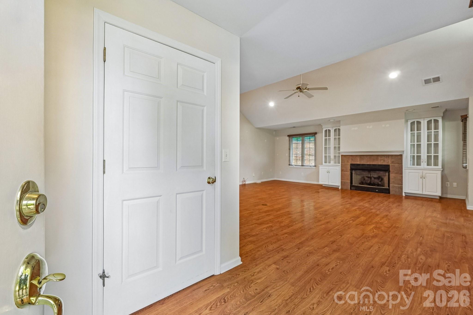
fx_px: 207
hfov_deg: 97.6
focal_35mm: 16
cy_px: 158
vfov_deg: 74.6
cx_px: 236
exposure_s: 1/8
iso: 400
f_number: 8
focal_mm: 10.5
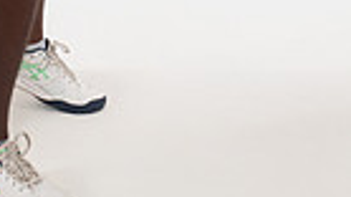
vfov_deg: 7.9
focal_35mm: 142
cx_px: 179
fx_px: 1321
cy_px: -285
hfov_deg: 15.1
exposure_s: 1/320
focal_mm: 42
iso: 500
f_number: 7.1
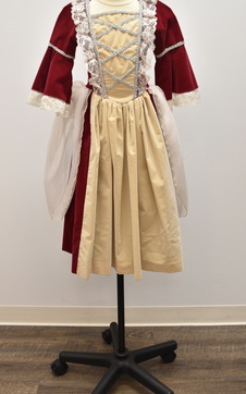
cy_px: 189
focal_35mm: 38
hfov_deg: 33.6
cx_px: 119
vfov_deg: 51.5
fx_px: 408
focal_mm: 20
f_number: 4.5
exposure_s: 1/100
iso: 1000
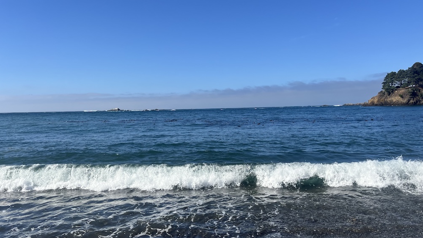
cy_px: 153
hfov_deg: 66.0
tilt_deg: -7.9
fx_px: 325
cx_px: 216
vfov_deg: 39.8
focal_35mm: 29
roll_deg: +1.2
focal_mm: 5.1
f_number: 1.6
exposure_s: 1/3745
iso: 50
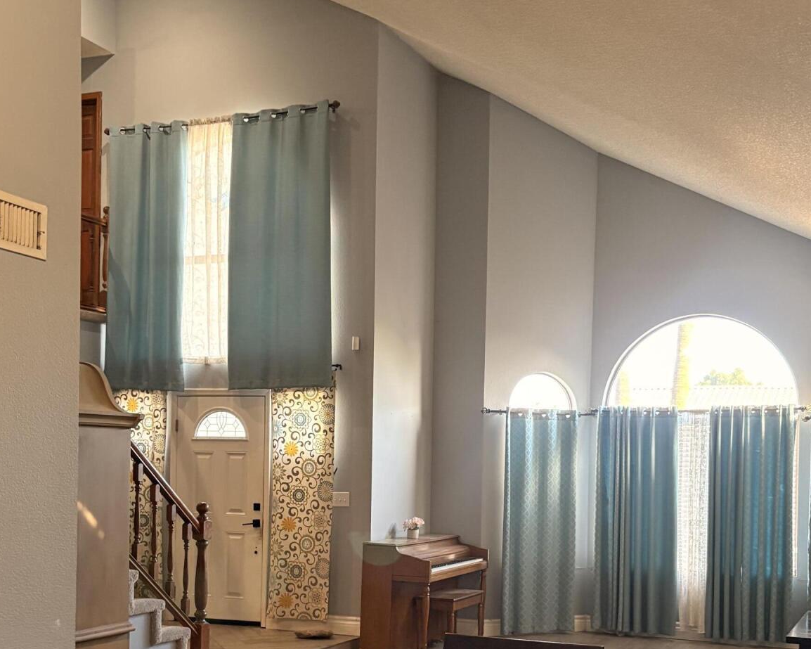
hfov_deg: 41.9
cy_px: 467
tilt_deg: +0.9
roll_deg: -0.9
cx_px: 462
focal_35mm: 44
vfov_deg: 33.6
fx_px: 1056
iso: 250
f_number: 1.6
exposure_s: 1/60
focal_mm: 5.96
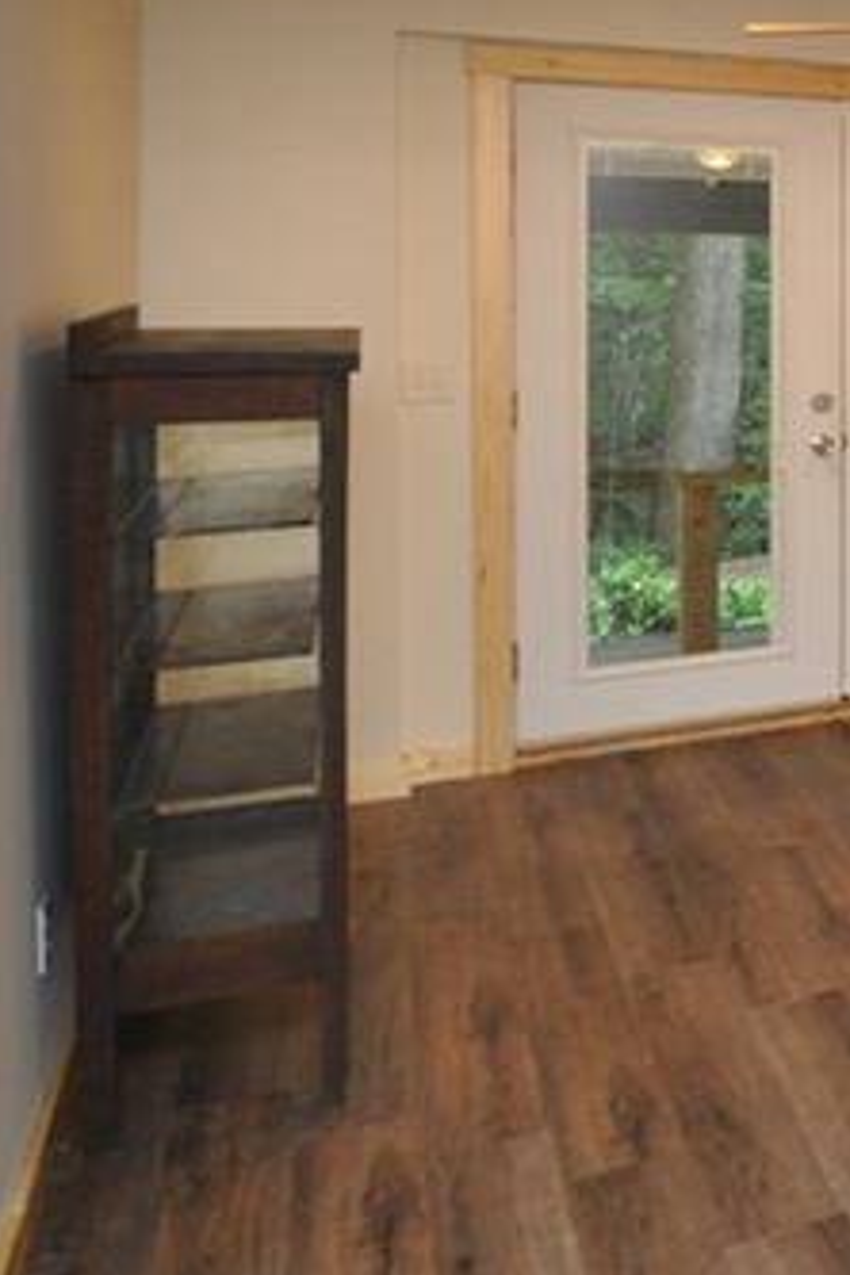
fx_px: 1629
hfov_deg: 19.2
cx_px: 1650
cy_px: 281
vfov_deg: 41.2
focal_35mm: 46
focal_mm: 10
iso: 800
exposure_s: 1/60
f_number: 4.8
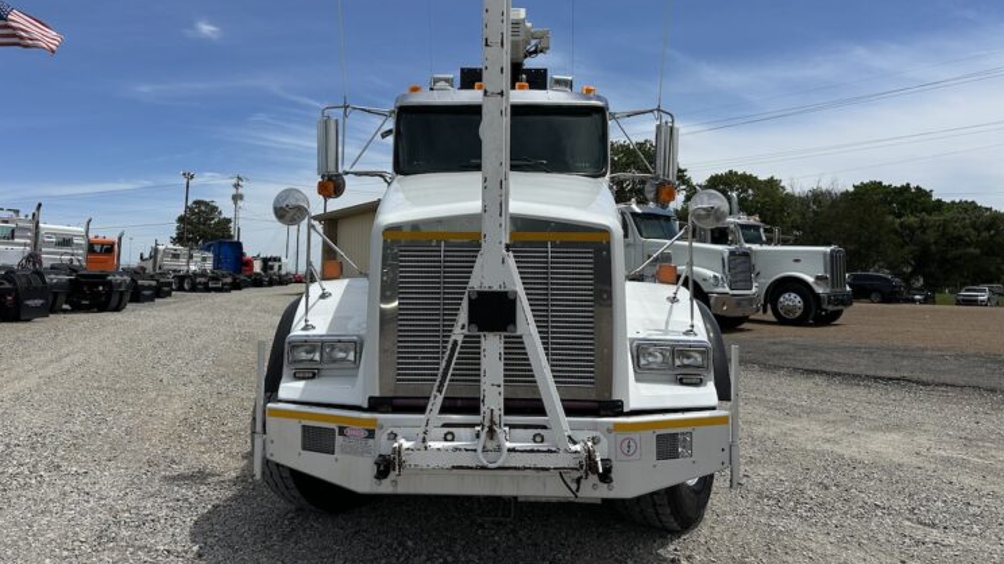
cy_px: 200
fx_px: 719
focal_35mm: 27
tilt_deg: +7.9
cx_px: 490
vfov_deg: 42.4
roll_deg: +0.2
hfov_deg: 69.9
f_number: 1.78
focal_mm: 6.86
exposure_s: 1/8197
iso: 80
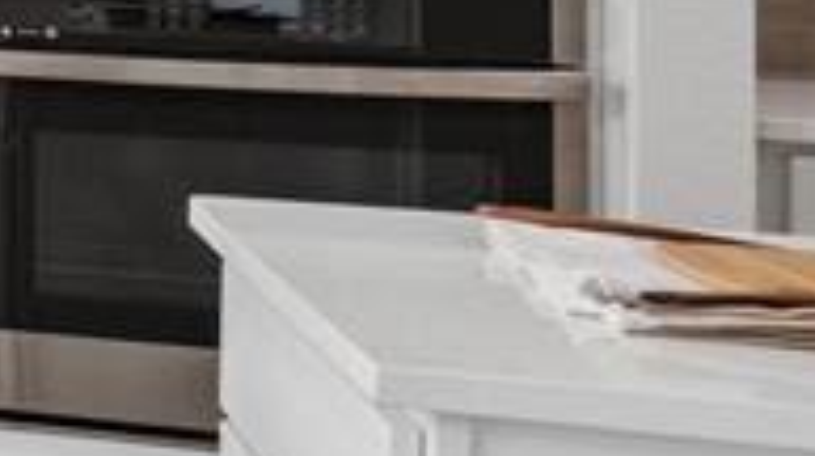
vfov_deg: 12.9
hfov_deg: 14.7
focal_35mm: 89
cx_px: -1157
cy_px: -207
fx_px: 1921
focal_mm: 16
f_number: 8
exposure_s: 1/30
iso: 320
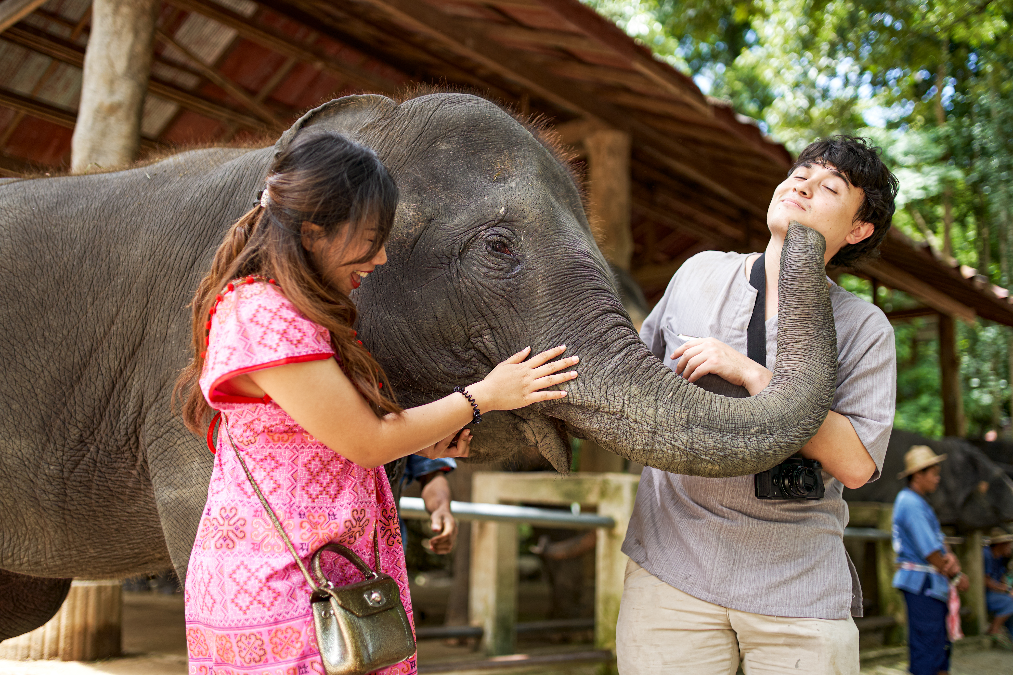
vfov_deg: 37.9
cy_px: 338
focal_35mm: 35
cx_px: 506
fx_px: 985
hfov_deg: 54.4
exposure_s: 1/800
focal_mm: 35
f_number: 1.8
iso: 160
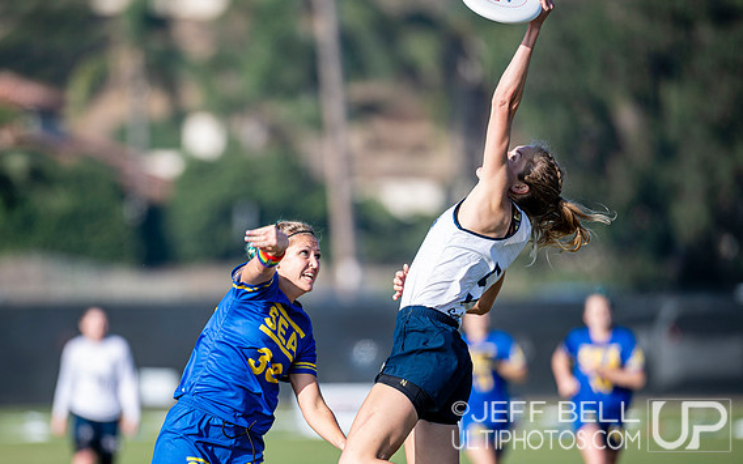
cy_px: 296
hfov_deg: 5.1
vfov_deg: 3.2
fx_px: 8403
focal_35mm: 415
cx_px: 305
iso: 100
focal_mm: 300
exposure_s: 1/1250
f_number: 3.2
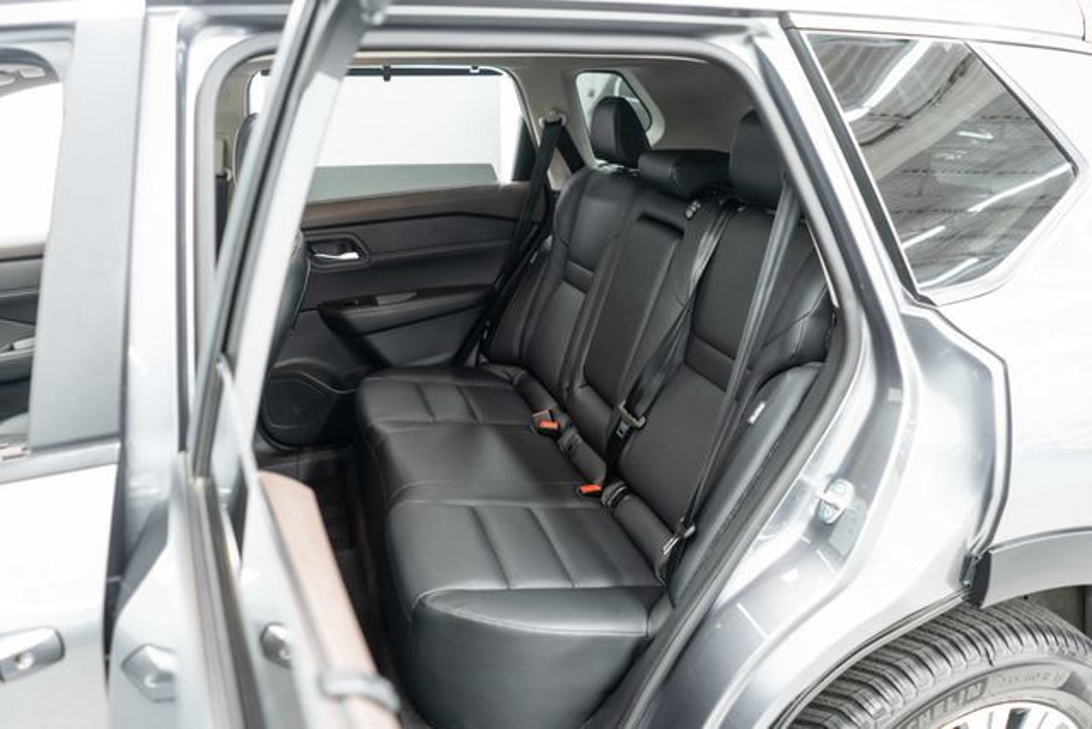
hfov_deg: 65.5
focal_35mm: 28
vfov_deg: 46.4
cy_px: 364
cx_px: 546
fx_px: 849
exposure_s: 1/40
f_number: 3.2
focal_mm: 28
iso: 1000
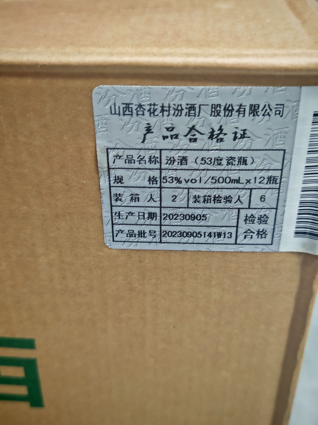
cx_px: 159
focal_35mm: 43
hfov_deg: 33.6
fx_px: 527
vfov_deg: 43.9
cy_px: 212
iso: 640
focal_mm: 6.67
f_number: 1.9
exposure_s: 1/50
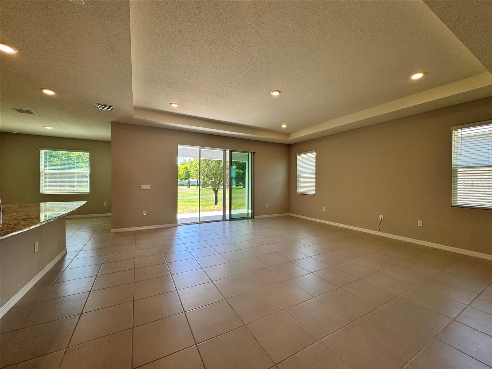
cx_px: 246
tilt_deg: -0.5
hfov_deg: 102.1
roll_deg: -0.6
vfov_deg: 85.7
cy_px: 184
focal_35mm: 14
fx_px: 199
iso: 40
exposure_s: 1/130
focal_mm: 2.22
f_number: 2.2
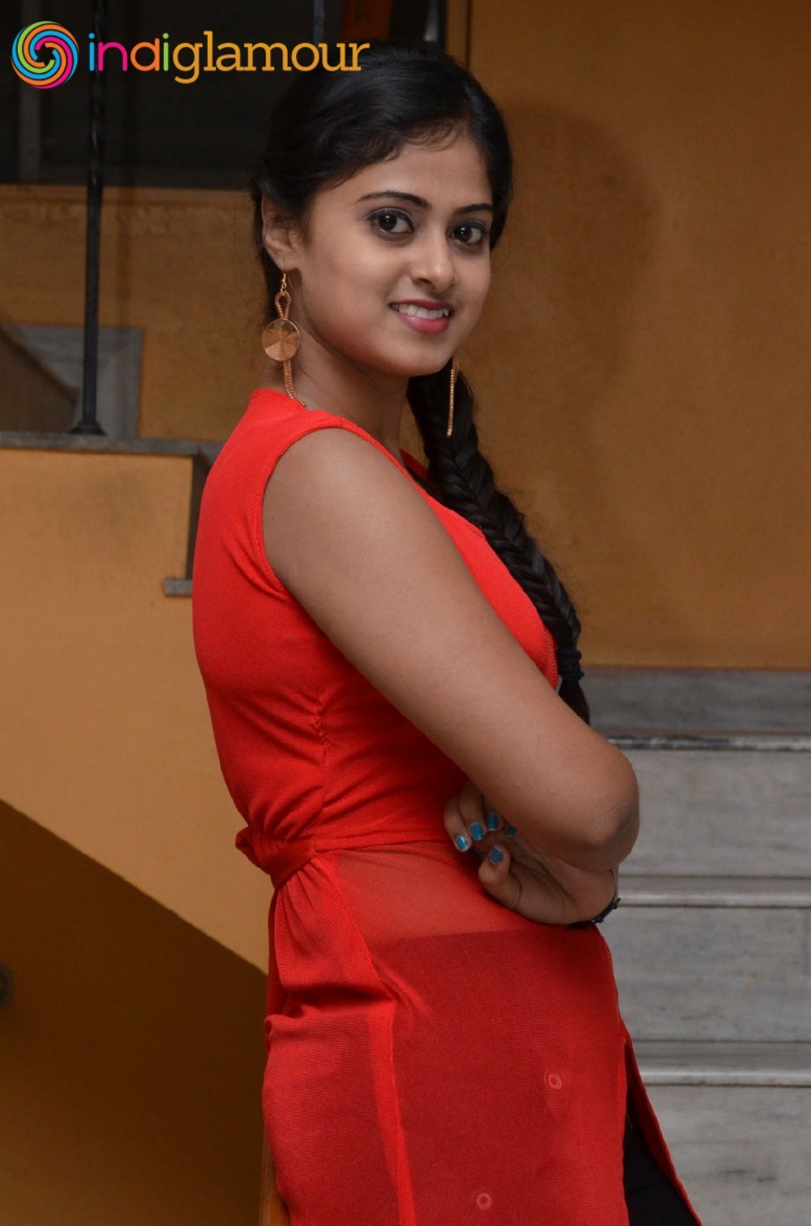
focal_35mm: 112
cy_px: 613
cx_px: 406
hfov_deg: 12.1
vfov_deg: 18.2
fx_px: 3821
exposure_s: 1/125
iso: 1600
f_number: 8
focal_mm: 75
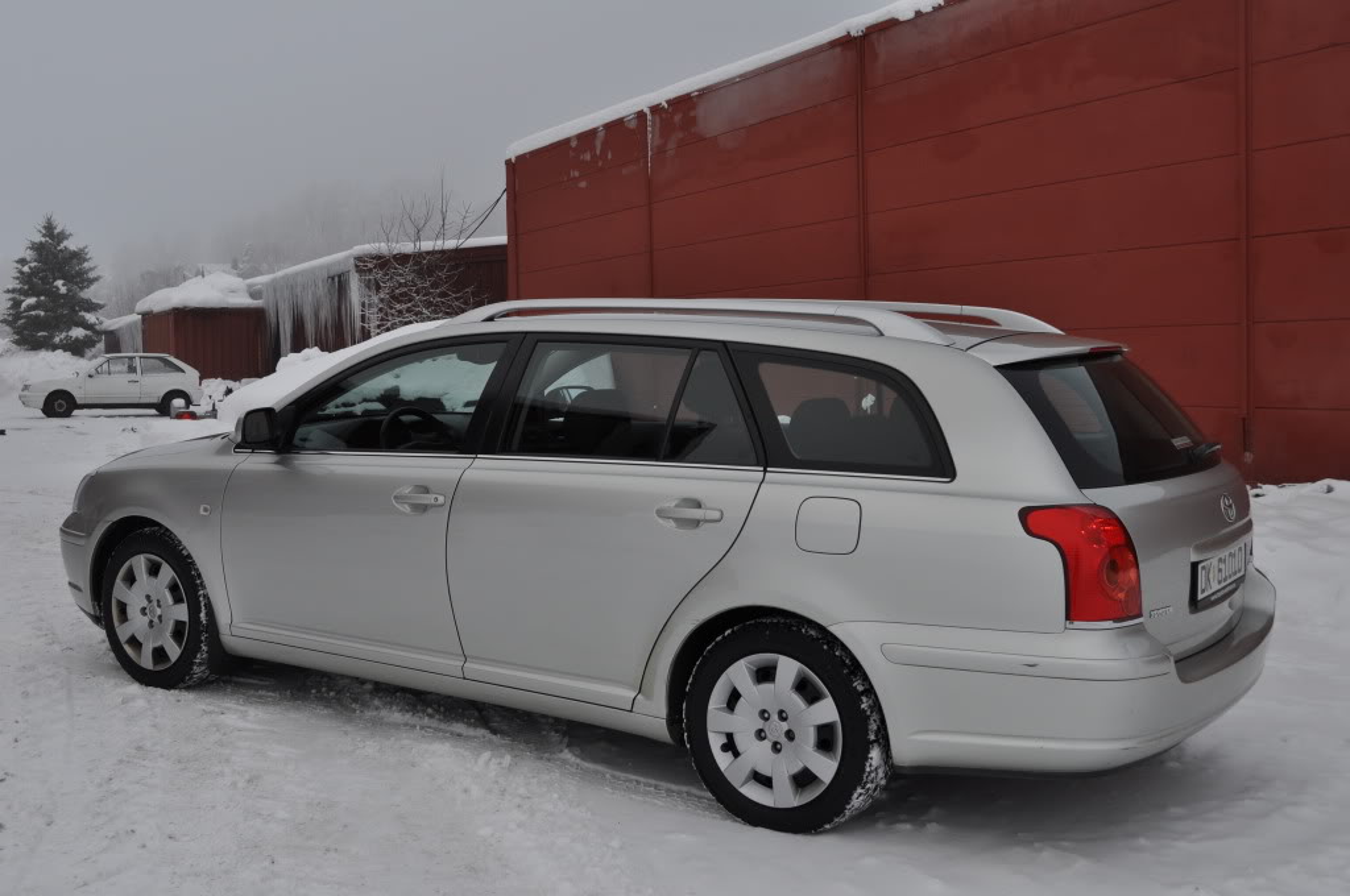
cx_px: 675
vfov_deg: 31.8
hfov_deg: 46.5
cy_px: 448
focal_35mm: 42
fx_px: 1573
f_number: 7.1
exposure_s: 1/200
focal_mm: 28
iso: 200
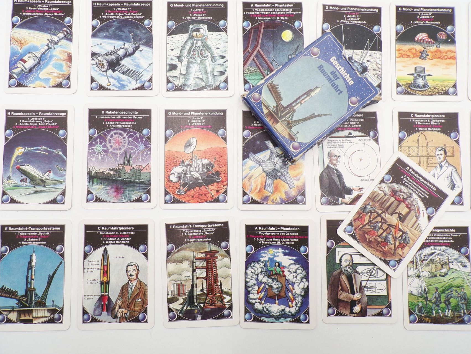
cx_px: 224
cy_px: 167
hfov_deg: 67.3
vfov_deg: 53.0
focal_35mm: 26
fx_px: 354
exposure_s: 1/38
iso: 80
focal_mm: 4.3
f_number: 4.4
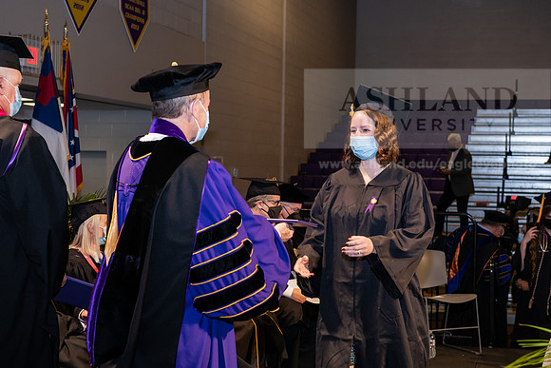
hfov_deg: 30.5
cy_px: 184
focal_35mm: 66
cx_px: 276
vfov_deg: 20.6
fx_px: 1010
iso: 1600
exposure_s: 1/200
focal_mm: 66
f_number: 6.3
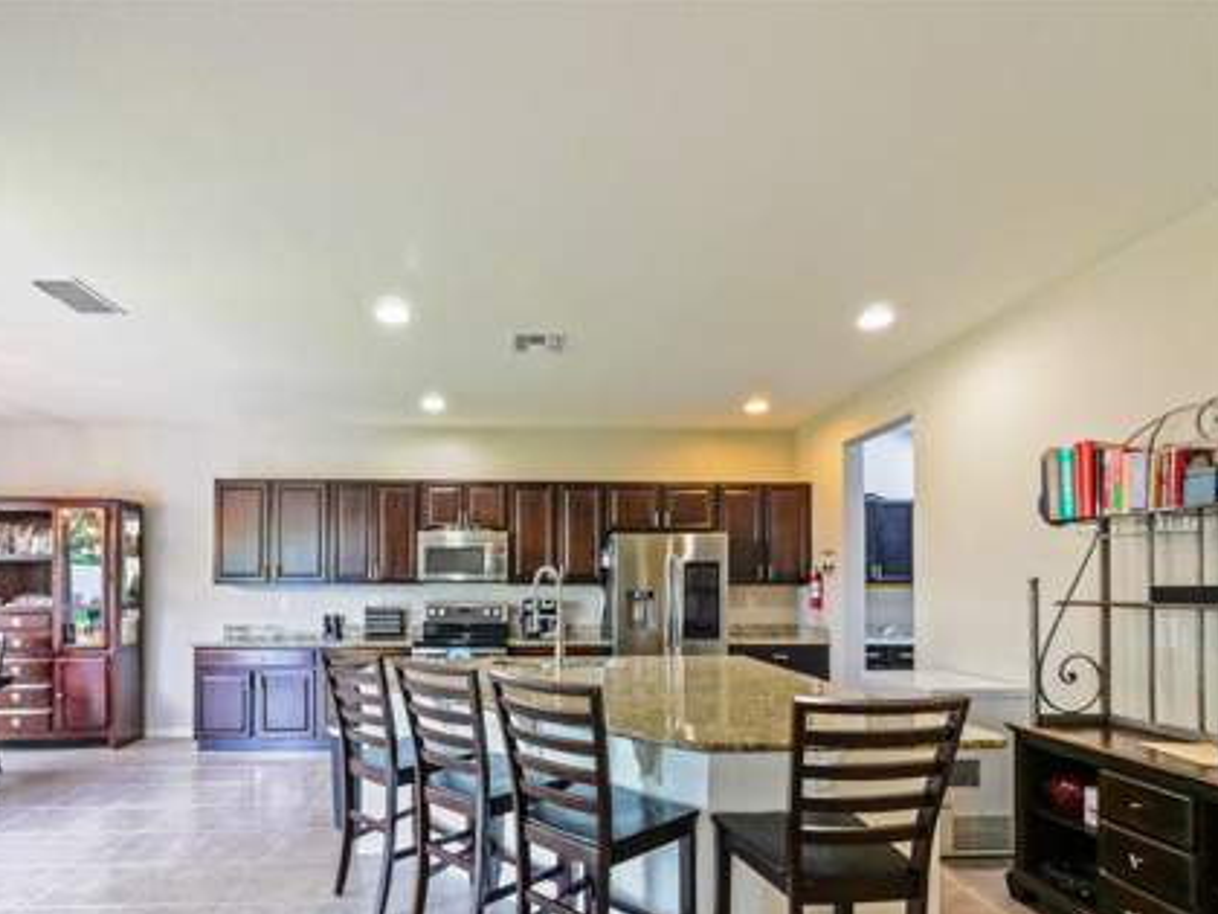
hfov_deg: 94.1
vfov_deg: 77.7
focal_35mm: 16
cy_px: 519
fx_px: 563
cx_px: 539
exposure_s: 1/50
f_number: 4
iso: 3200
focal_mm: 7
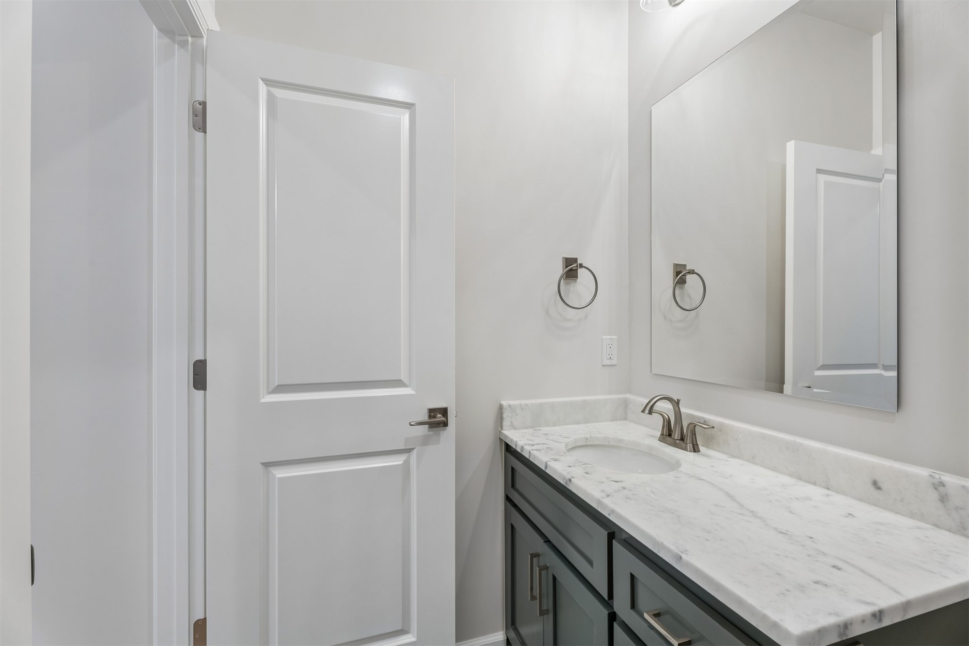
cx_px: 484
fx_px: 431
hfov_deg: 96.7
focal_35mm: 16
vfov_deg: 73.7
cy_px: 323
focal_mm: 16
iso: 200
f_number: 9
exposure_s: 1/13
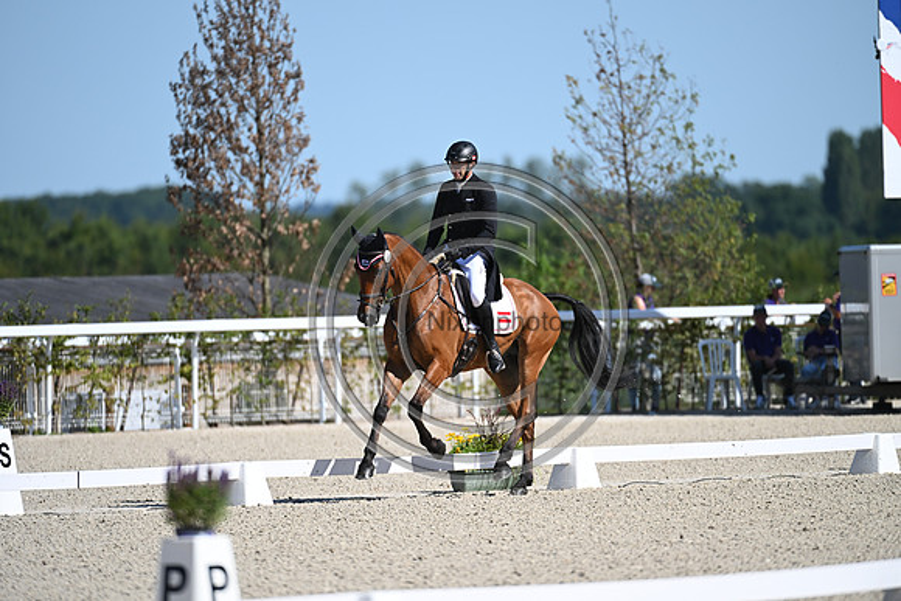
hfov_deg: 5.2
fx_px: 10013
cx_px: 450
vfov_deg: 3.4
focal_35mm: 400
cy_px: 300
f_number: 4.5
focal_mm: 400
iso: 220
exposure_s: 1/1600
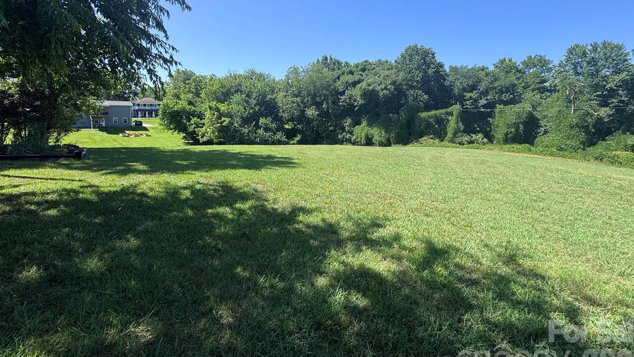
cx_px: 320
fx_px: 269
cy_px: 134
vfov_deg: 66.1
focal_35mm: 16
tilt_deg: -4.3
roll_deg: +0.0
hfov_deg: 99.4
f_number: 2.2
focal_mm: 2.22
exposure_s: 1/968
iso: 50
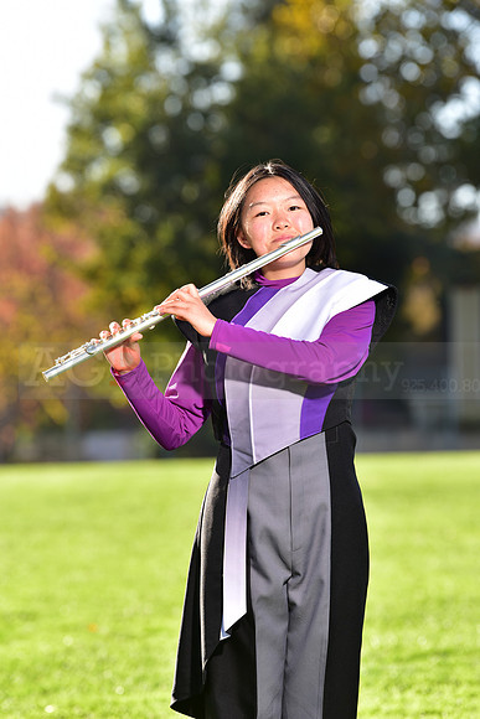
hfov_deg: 6.9
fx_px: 3997
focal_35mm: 200
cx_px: 240
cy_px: 360
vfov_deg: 10.3
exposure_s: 1/200
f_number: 5
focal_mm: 200
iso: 80
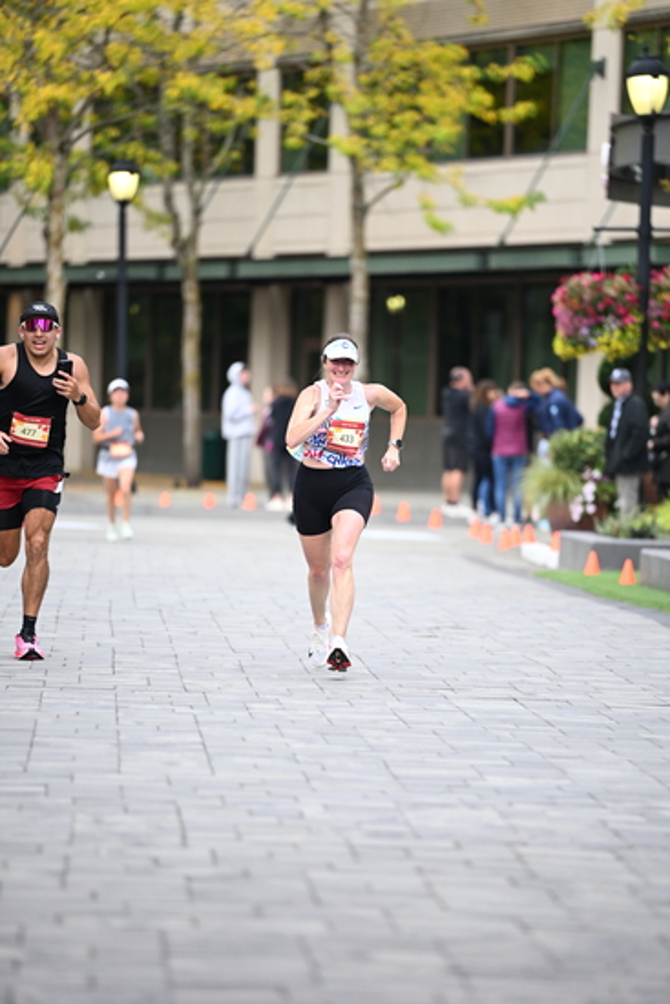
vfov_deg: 10.3
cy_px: 502
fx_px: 5579
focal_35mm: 200
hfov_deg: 6.9
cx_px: 335
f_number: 2.8
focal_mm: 200
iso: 1000
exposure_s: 1/1600
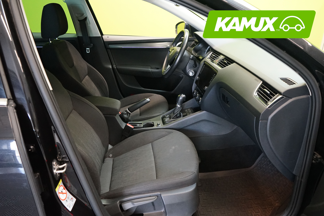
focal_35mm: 28
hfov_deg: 65.5
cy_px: 108
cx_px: 162
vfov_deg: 46.4
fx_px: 252
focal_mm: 28
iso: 5000
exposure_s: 1/30
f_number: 6.3
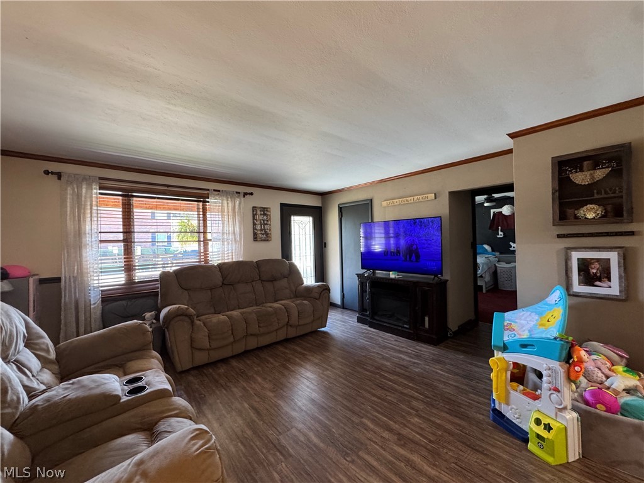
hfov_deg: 102.1
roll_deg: +2.1
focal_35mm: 14
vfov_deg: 85.7
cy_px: 242
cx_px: 322
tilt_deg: +1.1
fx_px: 260
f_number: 2.2
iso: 250
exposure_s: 1/60
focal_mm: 2.22
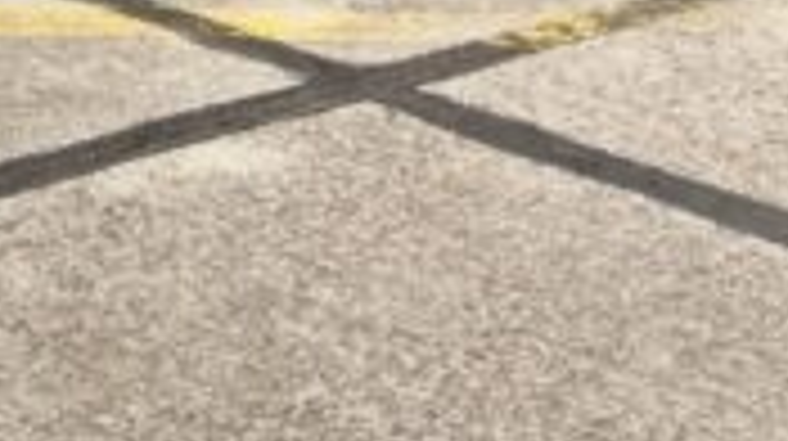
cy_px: -475
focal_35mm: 102
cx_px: -20
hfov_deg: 20.2
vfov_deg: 10.7
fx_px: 2129
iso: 64
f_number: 1.9
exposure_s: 1/1186
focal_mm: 3.7
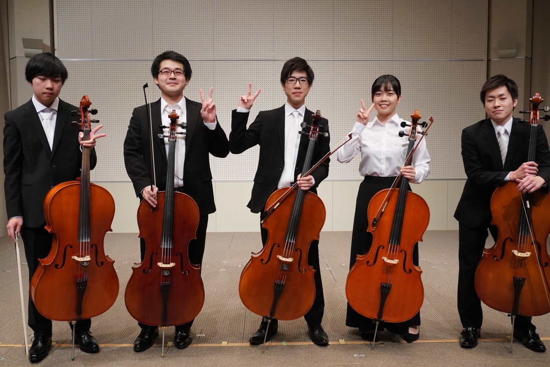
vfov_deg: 41.7
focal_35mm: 32
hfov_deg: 59.5
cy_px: 184
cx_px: 275
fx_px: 481
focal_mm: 21
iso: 2500
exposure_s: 1/200
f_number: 5.6
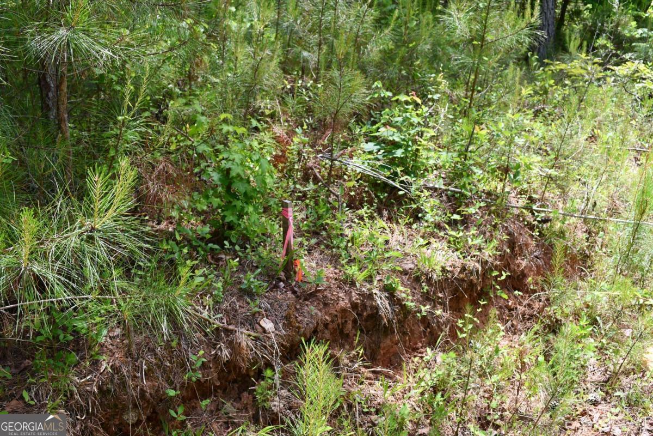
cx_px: 326
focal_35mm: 36
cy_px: 218
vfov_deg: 36.9
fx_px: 653
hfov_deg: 53.1
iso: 200
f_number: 6.3
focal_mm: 18
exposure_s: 1/250
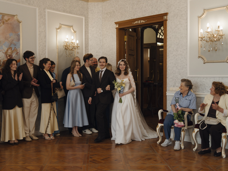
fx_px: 266
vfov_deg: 35.6
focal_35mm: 40
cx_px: 93
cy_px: 81
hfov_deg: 46.2
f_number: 2
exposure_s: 1/160
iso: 400
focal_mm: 35
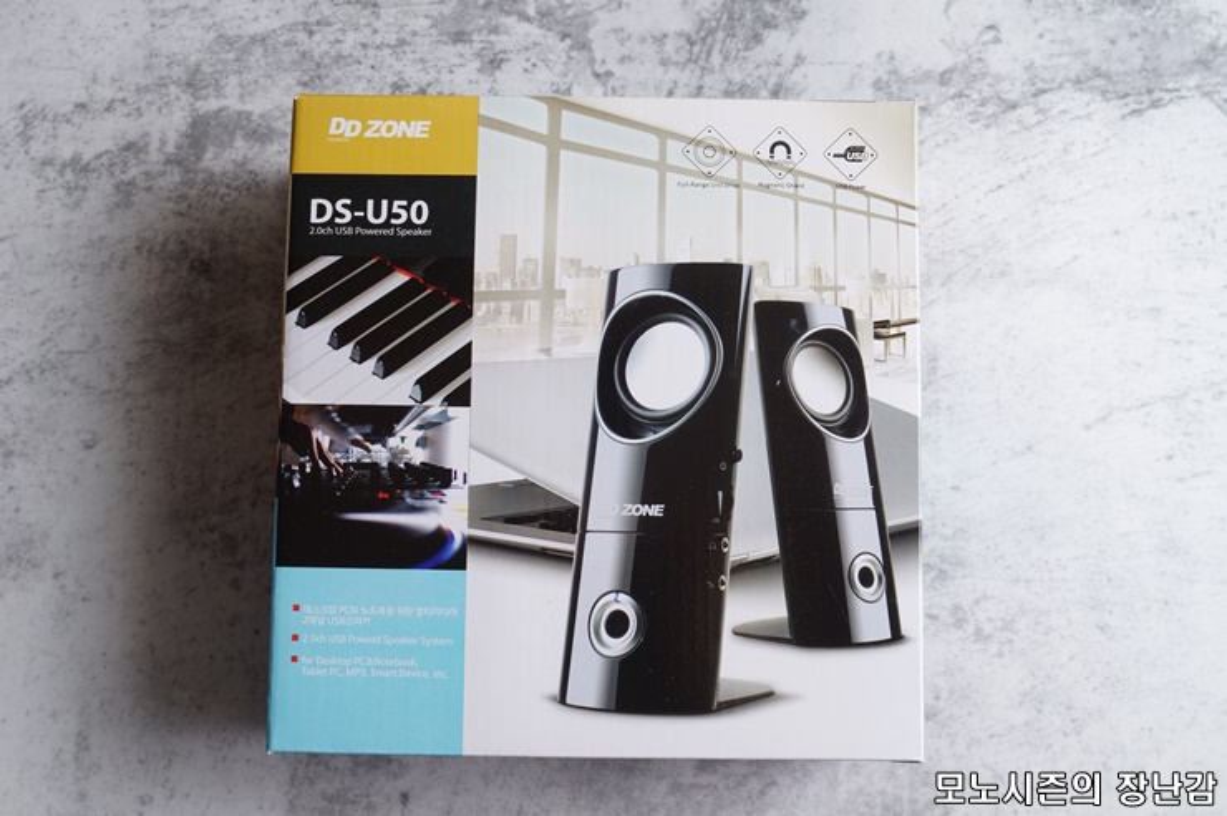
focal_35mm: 45
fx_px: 1532
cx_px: 614
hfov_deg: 43.6
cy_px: 408
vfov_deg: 29.8
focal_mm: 30
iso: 100
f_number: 11
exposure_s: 1/60
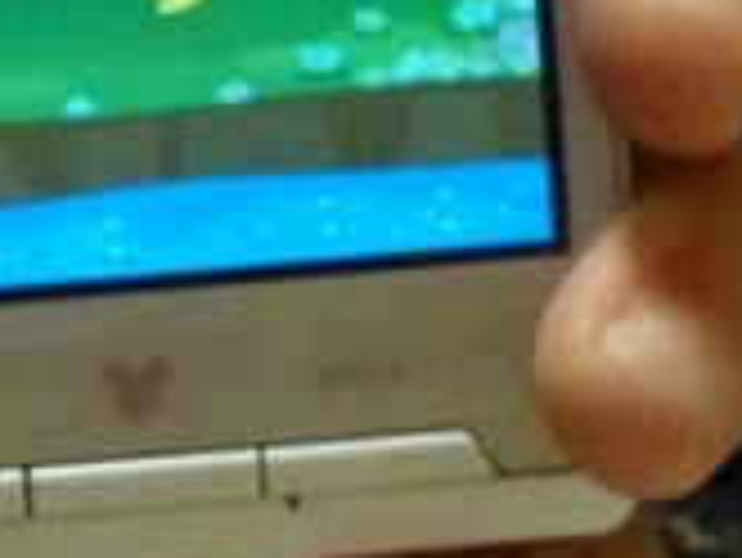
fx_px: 3218
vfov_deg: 9.6
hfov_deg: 13.1
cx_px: 211
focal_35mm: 150
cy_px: -310
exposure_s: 1/20
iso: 800
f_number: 3.5
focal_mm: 5.4
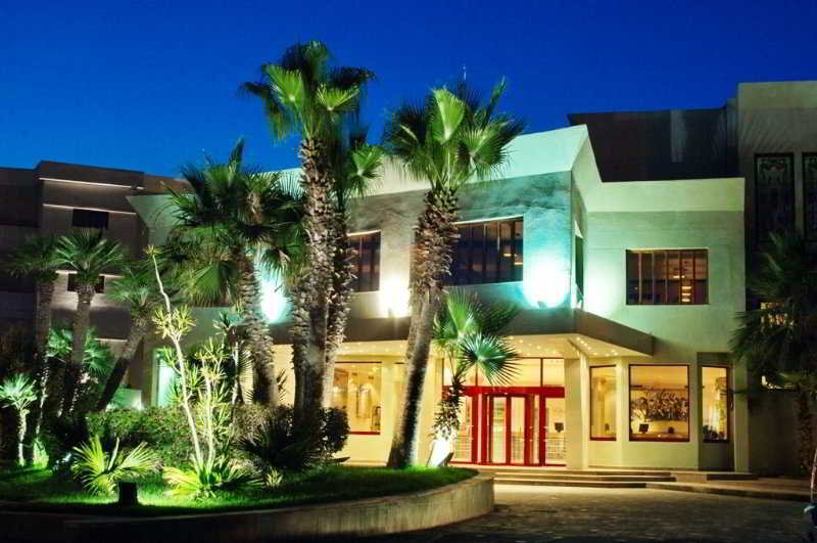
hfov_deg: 37.9
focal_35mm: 52
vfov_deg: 25.7
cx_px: 408
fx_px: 1190
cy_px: 272
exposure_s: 2
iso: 320
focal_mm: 35
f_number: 13
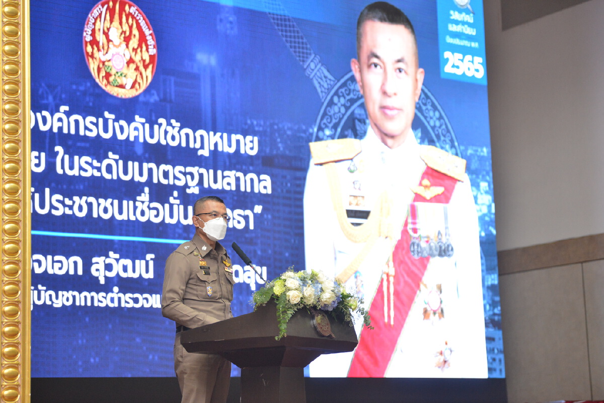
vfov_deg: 16.1
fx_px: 1426
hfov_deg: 23.9
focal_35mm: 85
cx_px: 302
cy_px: 202
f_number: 2.8
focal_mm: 85
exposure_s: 1/250
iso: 3200
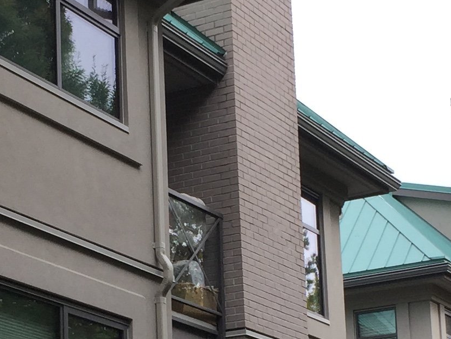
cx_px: 163
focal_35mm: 114
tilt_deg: +12.9
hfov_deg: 17.2
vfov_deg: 12.7
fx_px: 1486
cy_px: 384
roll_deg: +0.5
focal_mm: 4.15
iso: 32
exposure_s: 1/590
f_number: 2.2
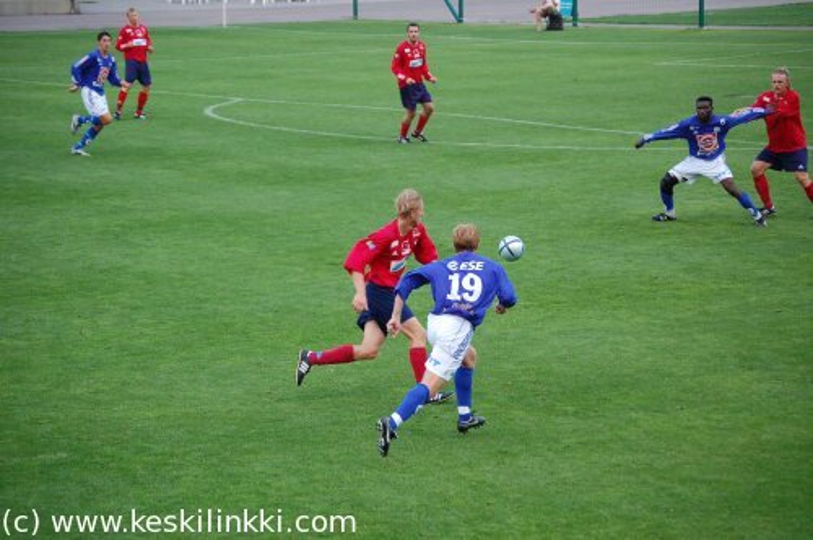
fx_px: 2876
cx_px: 406
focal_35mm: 128
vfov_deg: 10.7
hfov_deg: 16.1
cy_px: 270
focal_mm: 85
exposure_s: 1/500
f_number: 4.8
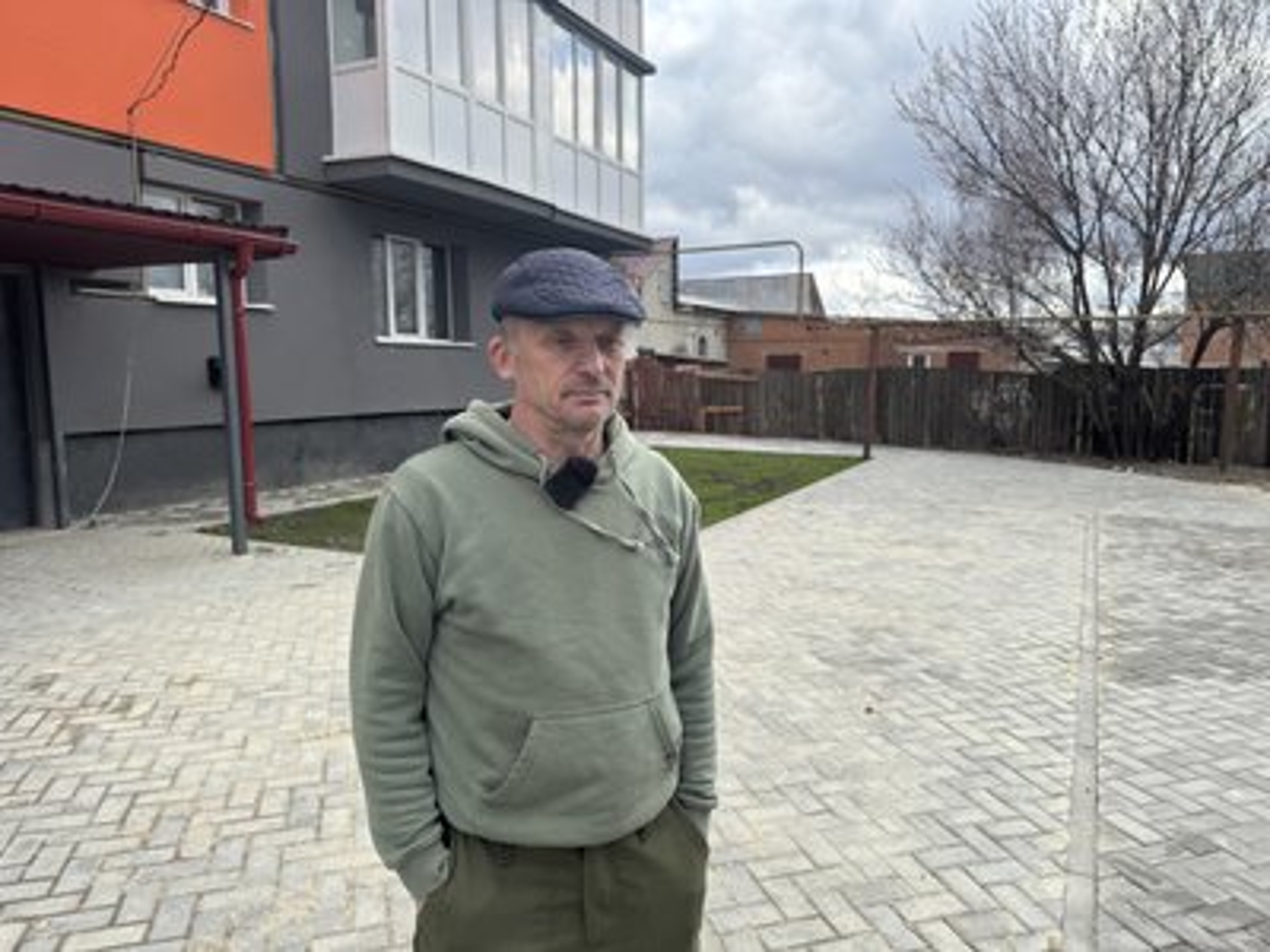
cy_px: 476
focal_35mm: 24
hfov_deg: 71.6
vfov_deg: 56.8
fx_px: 881
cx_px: 635
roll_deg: +0.4
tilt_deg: -7.8
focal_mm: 6.76
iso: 80
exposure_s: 1/2174
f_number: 1.78
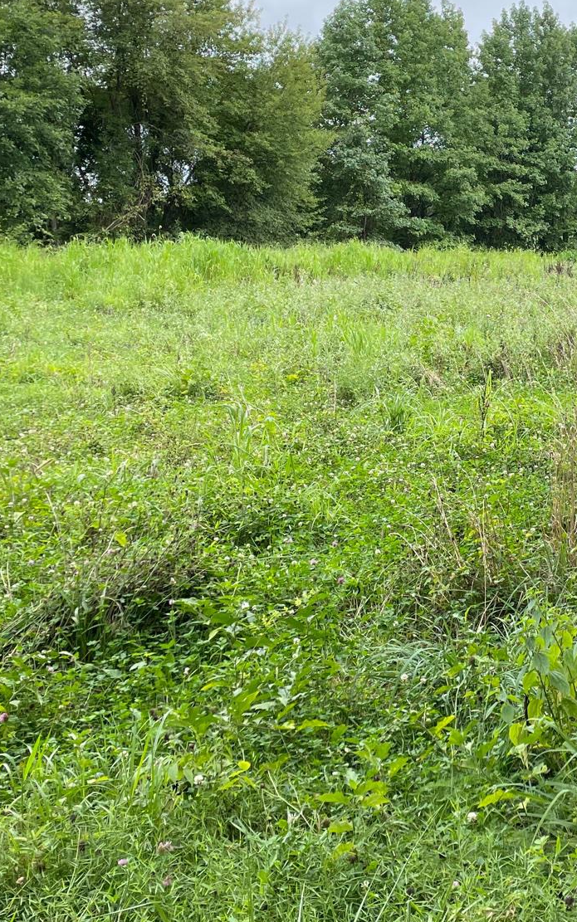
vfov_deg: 39.9
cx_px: 500
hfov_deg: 25.2
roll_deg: +0.0
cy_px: 318
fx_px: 1257
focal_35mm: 50
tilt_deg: -3.7
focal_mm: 4.2
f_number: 1.6
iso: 32
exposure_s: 1/1114
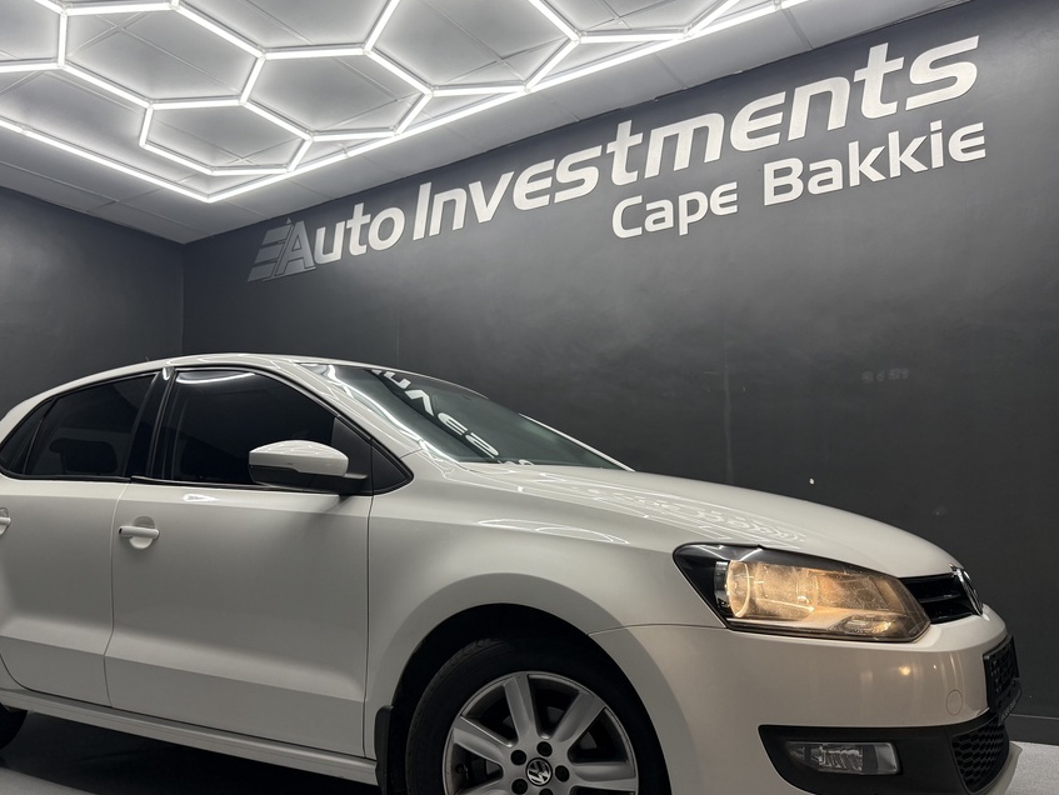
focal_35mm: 29
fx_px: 888
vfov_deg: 48.0
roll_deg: -0.3
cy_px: 466
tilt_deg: +5.8
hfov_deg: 61.5
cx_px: 478
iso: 160
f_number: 1.78
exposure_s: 1/228
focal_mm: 6.76
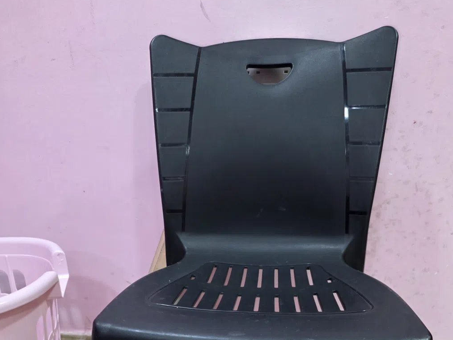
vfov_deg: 42.3
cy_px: 295
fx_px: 406
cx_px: 224
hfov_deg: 58.3
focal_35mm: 31
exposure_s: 1/100
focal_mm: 6.25
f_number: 1.7
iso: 400
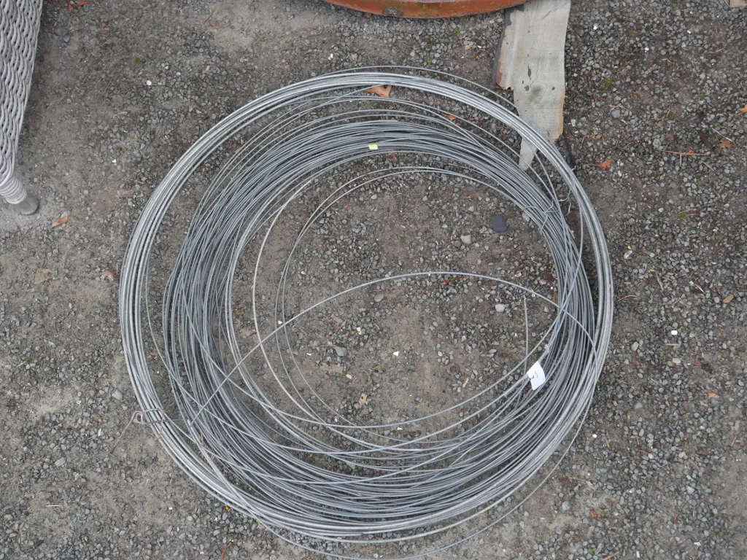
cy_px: 280
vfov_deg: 32.9
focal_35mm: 44
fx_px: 950
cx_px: 374
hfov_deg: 42.9
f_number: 5
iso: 800
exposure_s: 1/60
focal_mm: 22
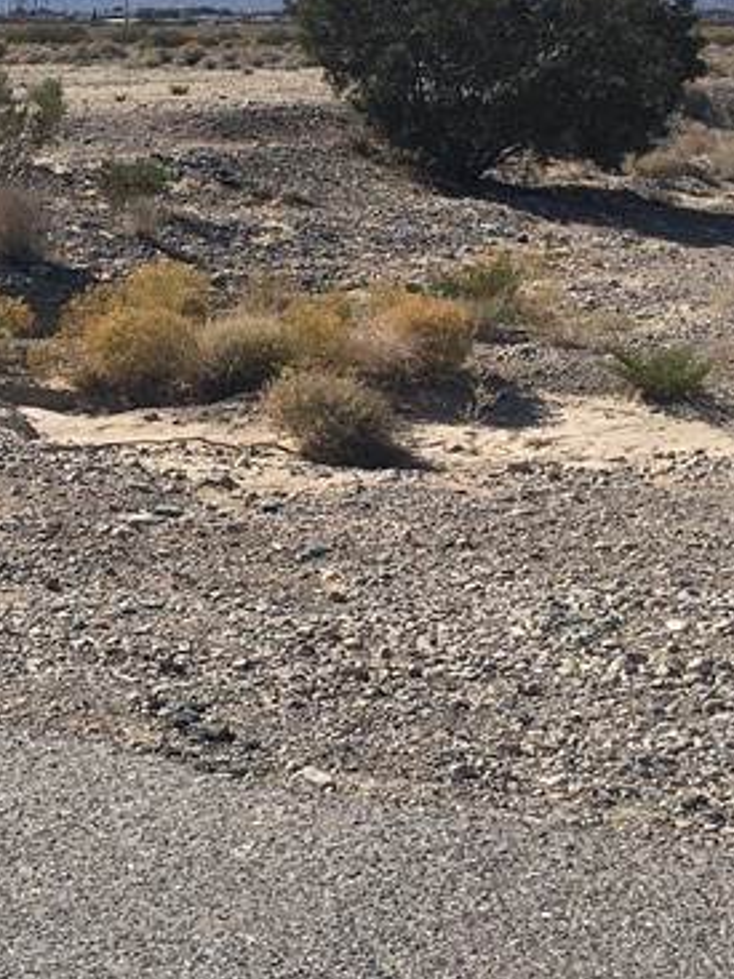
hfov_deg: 17.2
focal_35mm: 81
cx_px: -187
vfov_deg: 24.1
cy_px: 360
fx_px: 2291
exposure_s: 1/2849
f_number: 2.2
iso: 25
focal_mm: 4.15
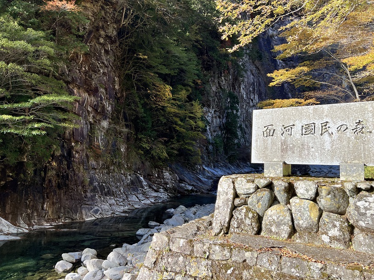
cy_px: 140
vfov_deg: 53.1
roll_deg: -1.4
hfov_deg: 67.3
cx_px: 187
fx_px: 281
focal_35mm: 26
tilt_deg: +4.4
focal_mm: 5.7
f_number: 1.5
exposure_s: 1/873
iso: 50
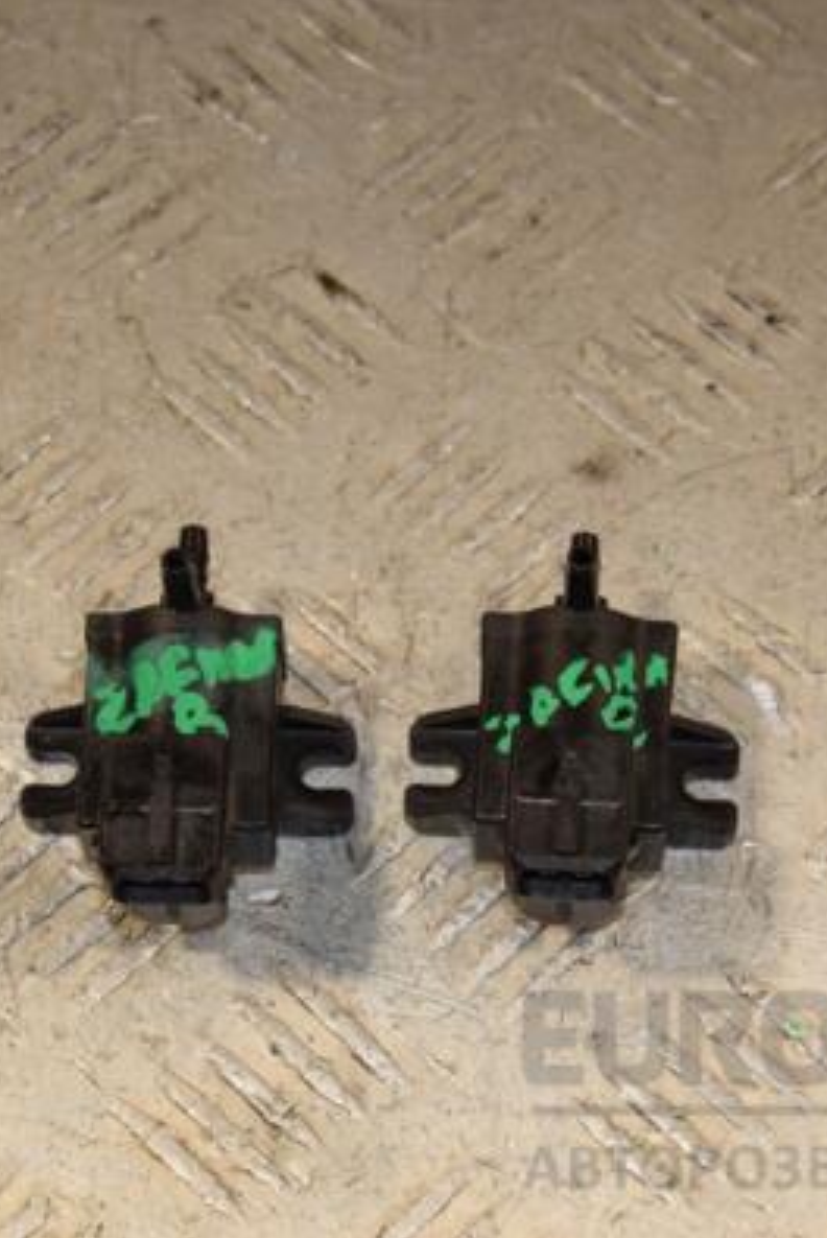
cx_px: 464
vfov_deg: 15.5
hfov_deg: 10.4
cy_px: 621
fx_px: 4540
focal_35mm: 132
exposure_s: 1/200
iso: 800
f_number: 7.1
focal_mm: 58
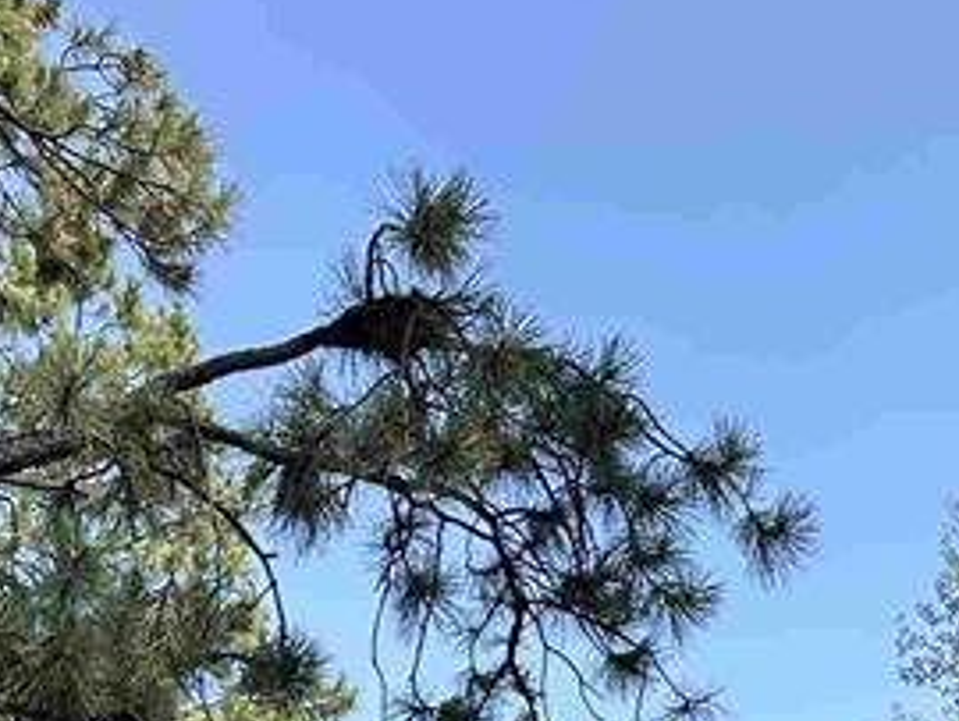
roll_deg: +1.4
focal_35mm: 91
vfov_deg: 14.4
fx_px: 2523
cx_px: 654
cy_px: 1282
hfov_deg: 21.4
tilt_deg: +3.8
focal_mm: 6.86
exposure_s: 1/935
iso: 80
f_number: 1.78
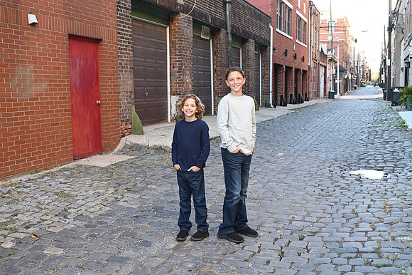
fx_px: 446
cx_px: 206
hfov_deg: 49.6
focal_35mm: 39
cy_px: 138
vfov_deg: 34.2
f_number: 5.6
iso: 800
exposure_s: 1/100
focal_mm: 39
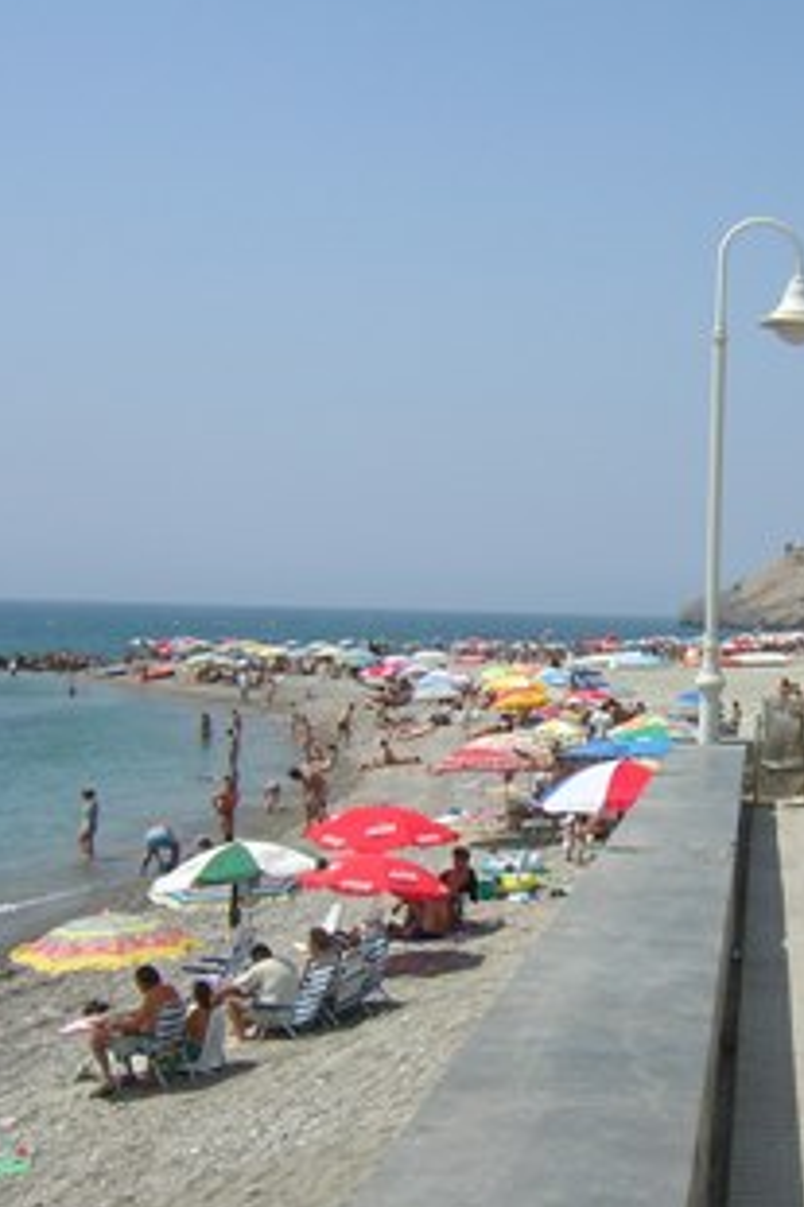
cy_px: 590
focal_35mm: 54
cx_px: 668
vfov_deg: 36.9
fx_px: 1811
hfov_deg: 24.5
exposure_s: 1/452
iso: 100
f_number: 5.2
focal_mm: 4.7
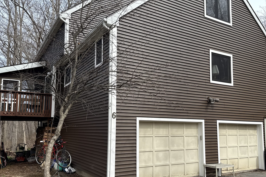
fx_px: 236
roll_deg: +0.0
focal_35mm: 32
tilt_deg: +5.9
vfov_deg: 41.0
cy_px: 104
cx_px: 142
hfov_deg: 58.7
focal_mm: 6.76
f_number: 1.78
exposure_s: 1/2299
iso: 100
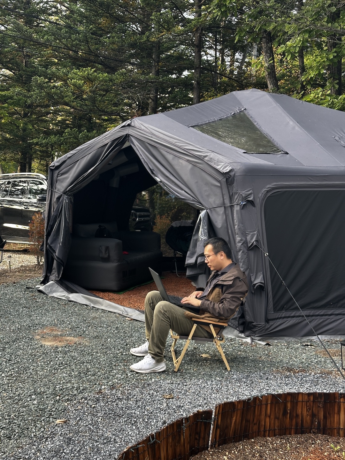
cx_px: 172
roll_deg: -3.2
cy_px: 230
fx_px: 638
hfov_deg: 30.3
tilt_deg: -4.8
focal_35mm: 48
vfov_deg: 39.7
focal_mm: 6.86
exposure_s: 1/121
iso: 80
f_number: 1.78
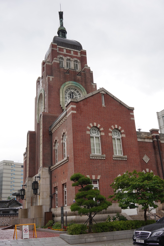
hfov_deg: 37.9
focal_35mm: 35
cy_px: 123
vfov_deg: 54.4
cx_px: 82
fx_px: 239
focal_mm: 35
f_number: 11
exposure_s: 1/100
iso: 400
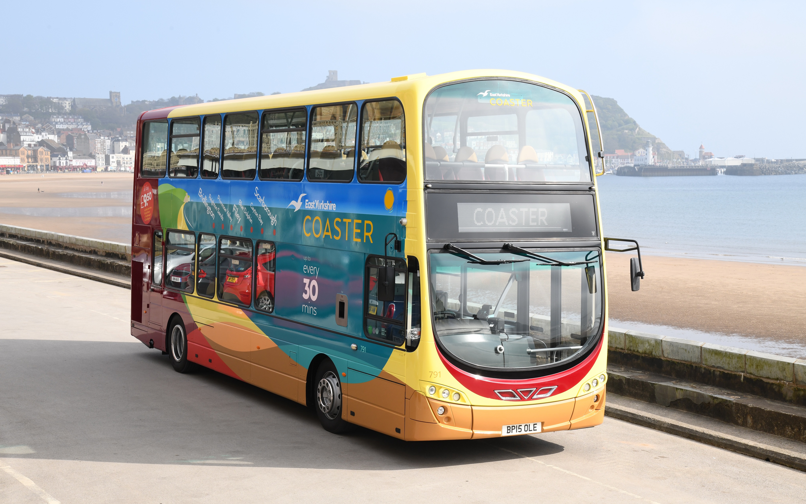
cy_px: 237
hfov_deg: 35.7
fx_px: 1252
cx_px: 399
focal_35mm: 57
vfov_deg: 22.7
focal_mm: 55
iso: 400
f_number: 11
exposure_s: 1/250
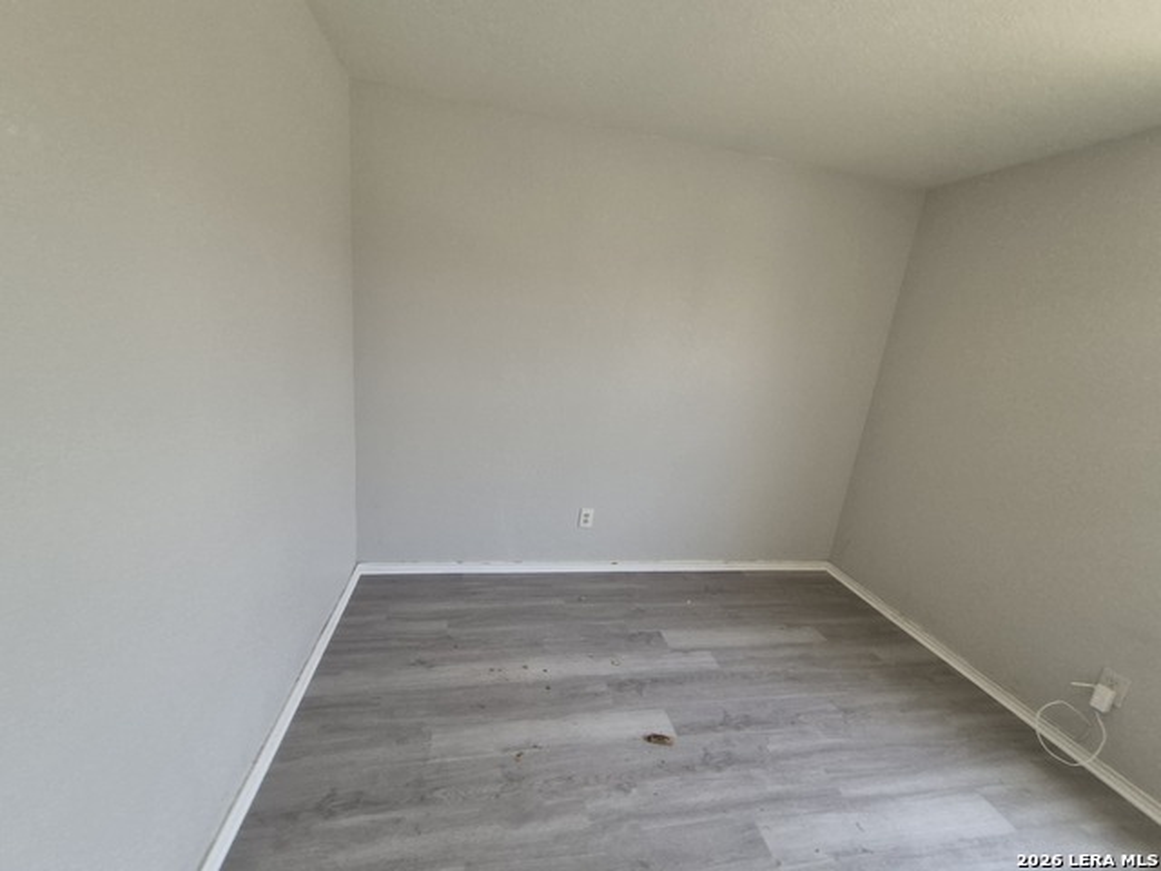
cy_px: 436
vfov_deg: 89.9
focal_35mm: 13
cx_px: 580
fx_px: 436
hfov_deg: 106.2
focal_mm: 1.74
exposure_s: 1/120
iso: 80
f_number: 2.2
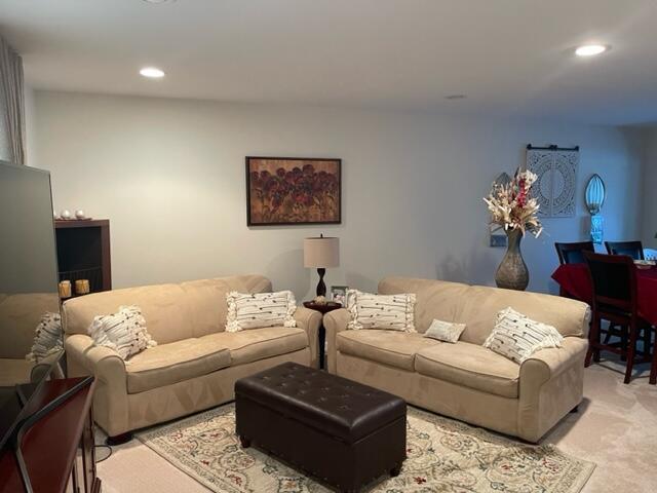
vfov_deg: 53.1
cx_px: 328
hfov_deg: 67.3
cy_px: 246
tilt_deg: -7.5
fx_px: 493
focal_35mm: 26
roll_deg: -0.3
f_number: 1.6
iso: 400
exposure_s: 1/60
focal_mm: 5.1
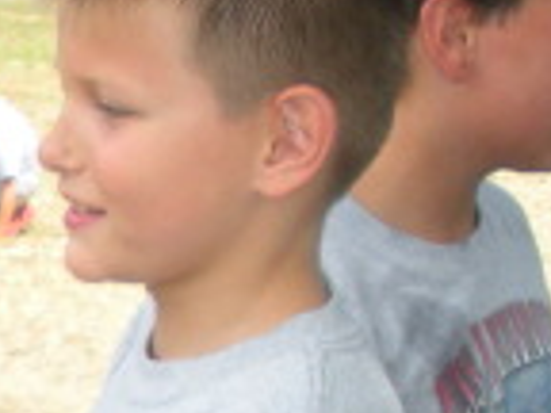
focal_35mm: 200
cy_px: 512
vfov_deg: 7.4
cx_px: -413
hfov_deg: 9.5
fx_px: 3183
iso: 88
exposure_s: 1/242
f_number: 3.5
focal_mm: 6.3
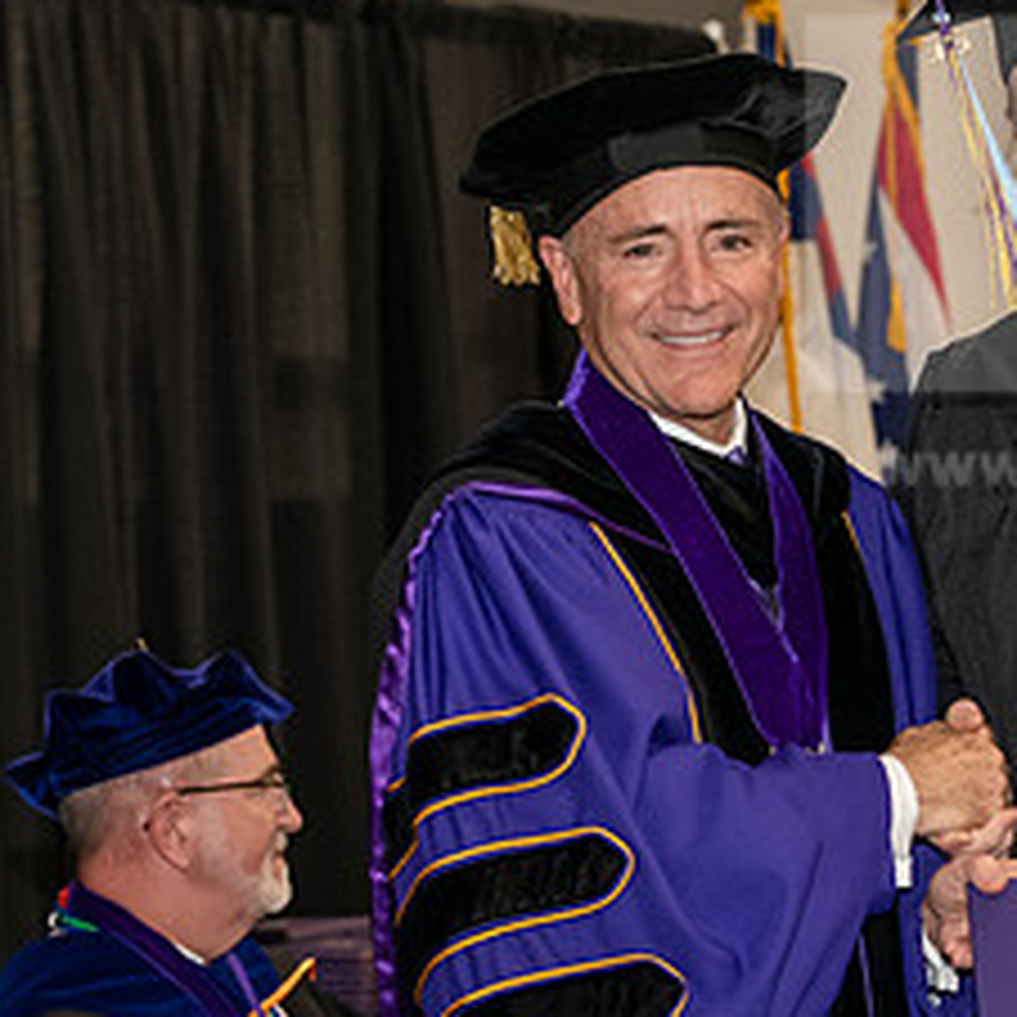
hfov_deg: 11.4
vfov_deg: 11.4
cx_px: 670
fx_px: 5086
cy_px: 560
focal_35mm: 153
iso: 2500
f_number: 5
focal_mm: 70
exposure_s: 1/200
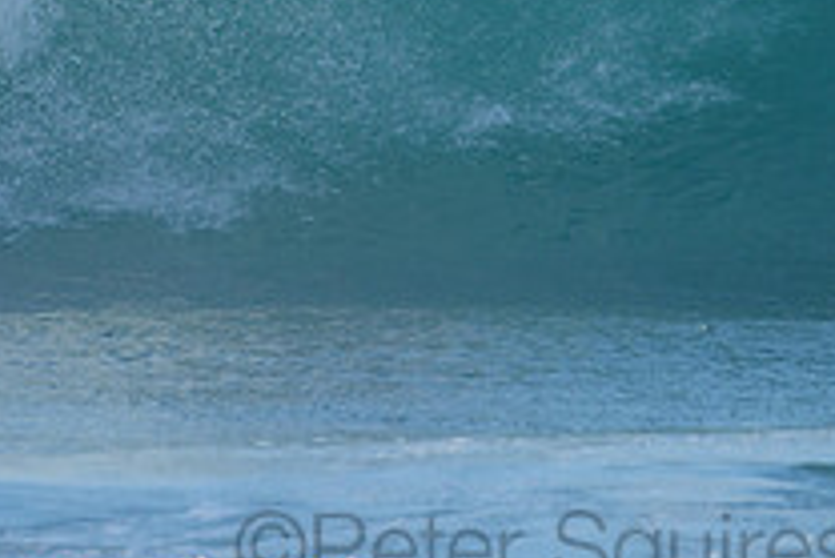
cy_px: -155
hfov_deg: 1.4
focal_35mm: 1504
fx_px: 34908
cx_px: 549
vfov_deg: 0.9
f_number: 5.6
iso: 560
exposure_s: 1/2000
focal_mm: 500
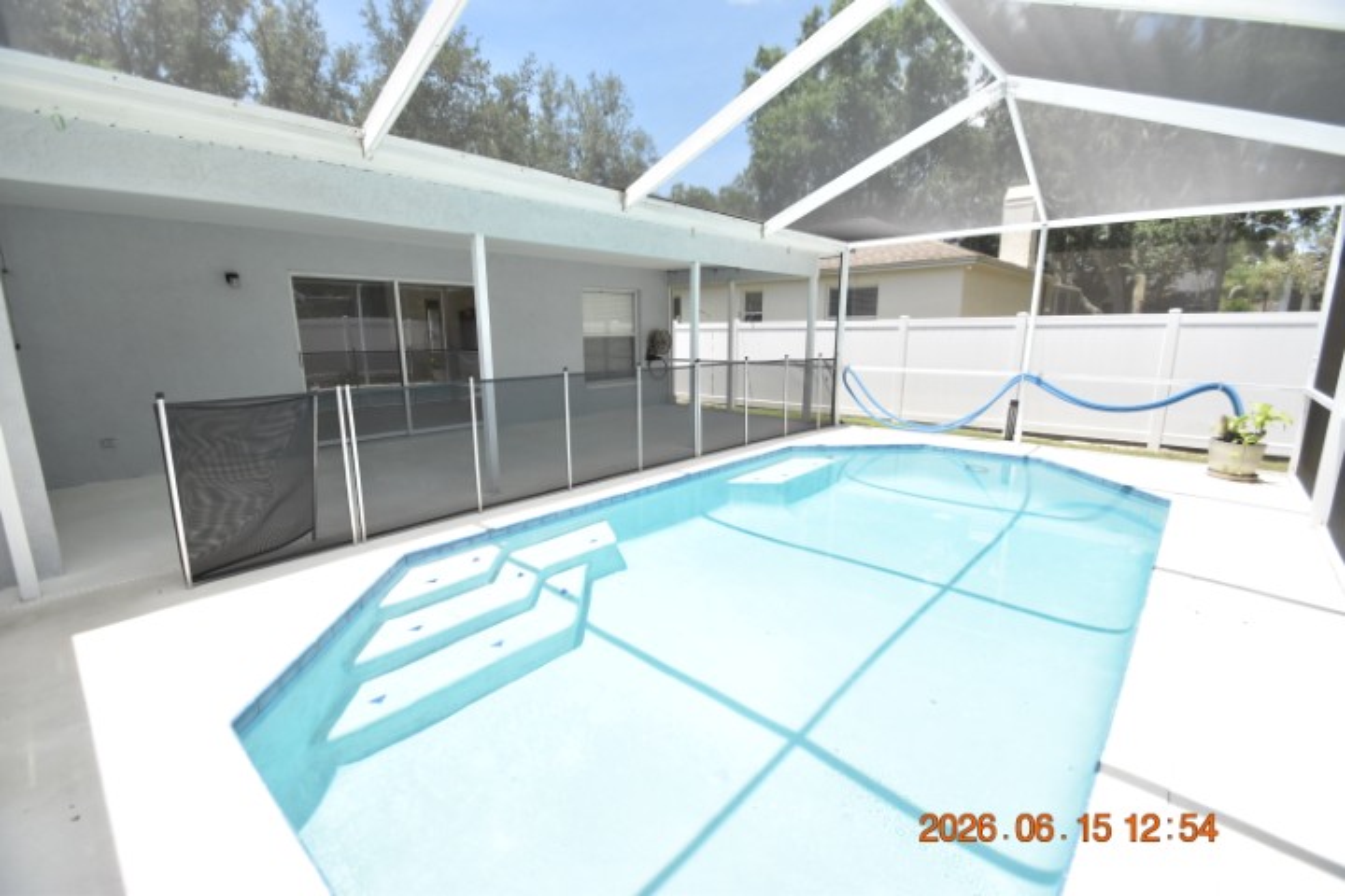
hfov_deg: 100.4
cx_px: 672
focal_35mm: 15
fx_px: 560
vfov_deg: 77.3
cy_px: 448
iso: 800
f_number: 3.5
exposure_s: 1/2000
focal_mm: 10
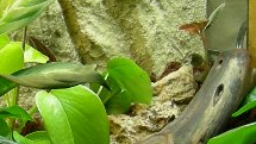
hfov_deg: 12.1
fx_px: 1202
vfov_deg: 6.8
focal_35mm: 177
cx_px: 25
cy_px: 139
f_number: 2.7
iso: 64
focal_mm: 7.5
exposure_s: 1/48.2
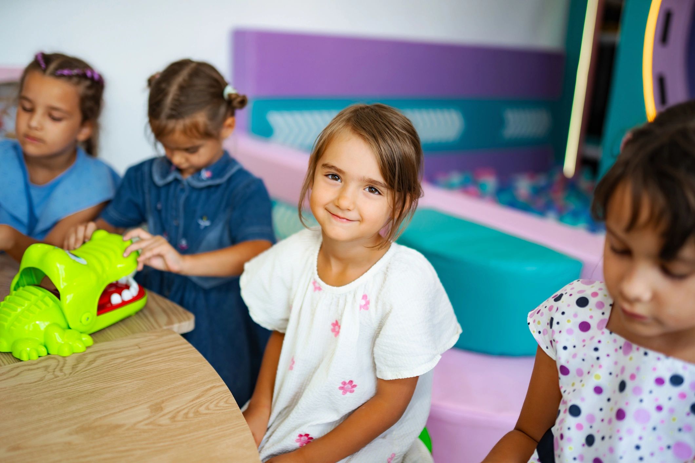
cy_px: 232
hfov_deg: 54.4
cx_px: 348
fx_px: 676
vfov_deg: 37.9
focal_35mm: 35
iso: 100
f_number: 1.4
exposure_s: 1/250
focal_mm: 35
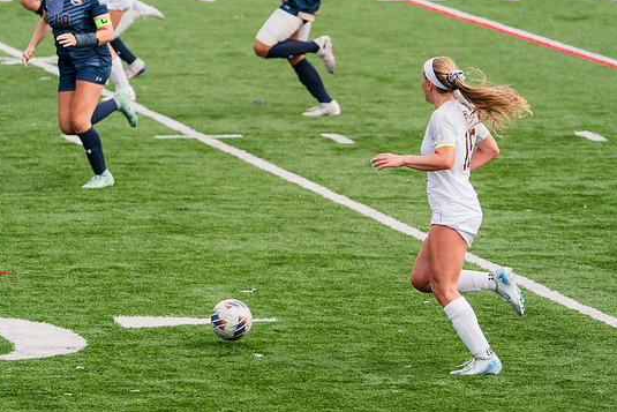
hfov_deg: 5.3
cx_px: 311
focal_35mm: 387
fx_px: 6634
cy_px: 201
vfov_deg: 3.6
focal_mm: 335
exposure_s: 1/1600
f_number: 6.3
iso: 640
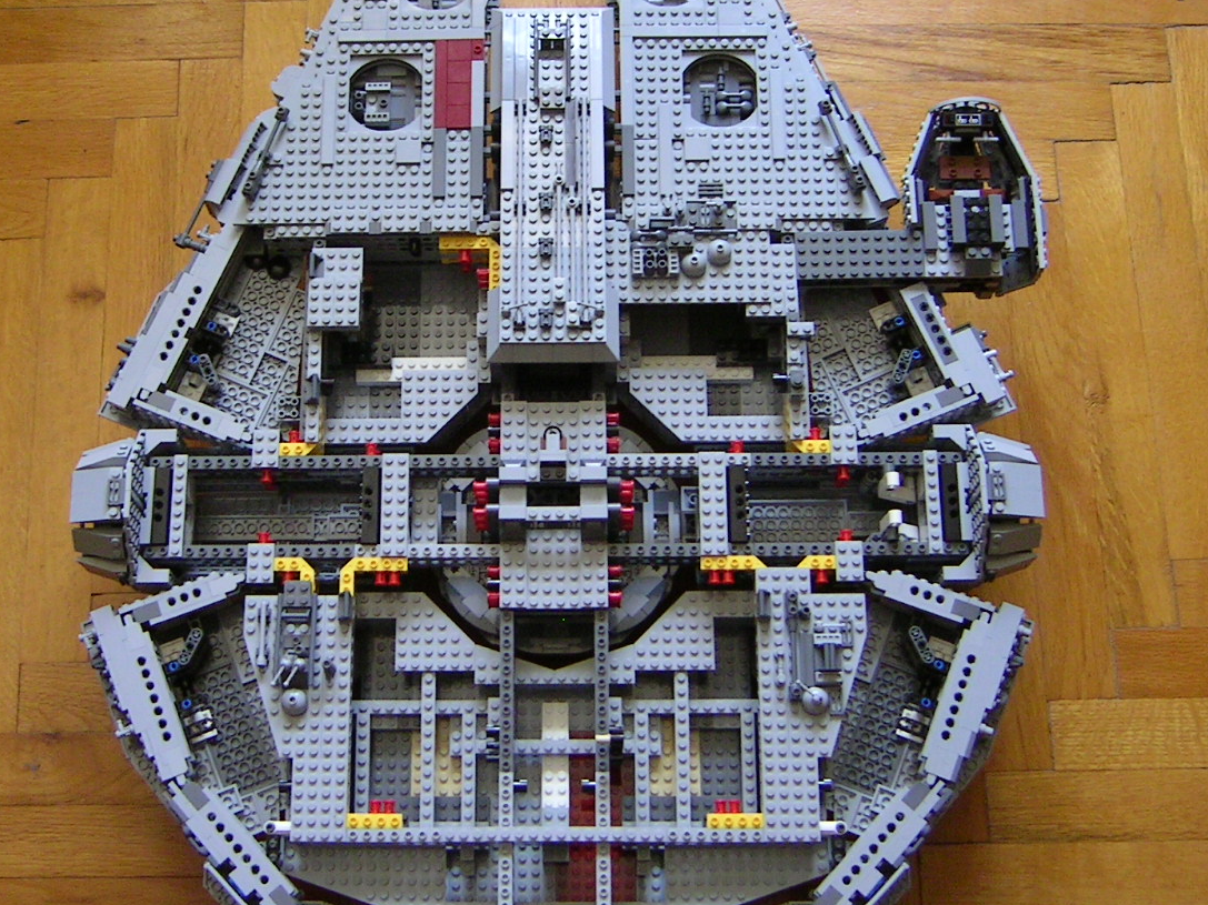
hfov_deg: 36.1
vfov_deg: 27.5
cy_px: 384
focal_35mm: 53
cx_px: 487
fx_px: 1849
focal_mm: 5.6
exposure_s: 1/22.9
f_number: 2.8
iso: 100
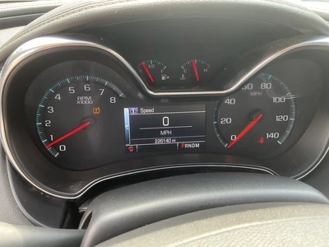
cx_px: 164
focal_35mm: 29
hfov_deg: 61.7
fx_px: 276
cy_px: 124
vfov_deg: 48.2
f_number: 1.8
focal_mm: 3
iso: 64
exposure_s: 1/108
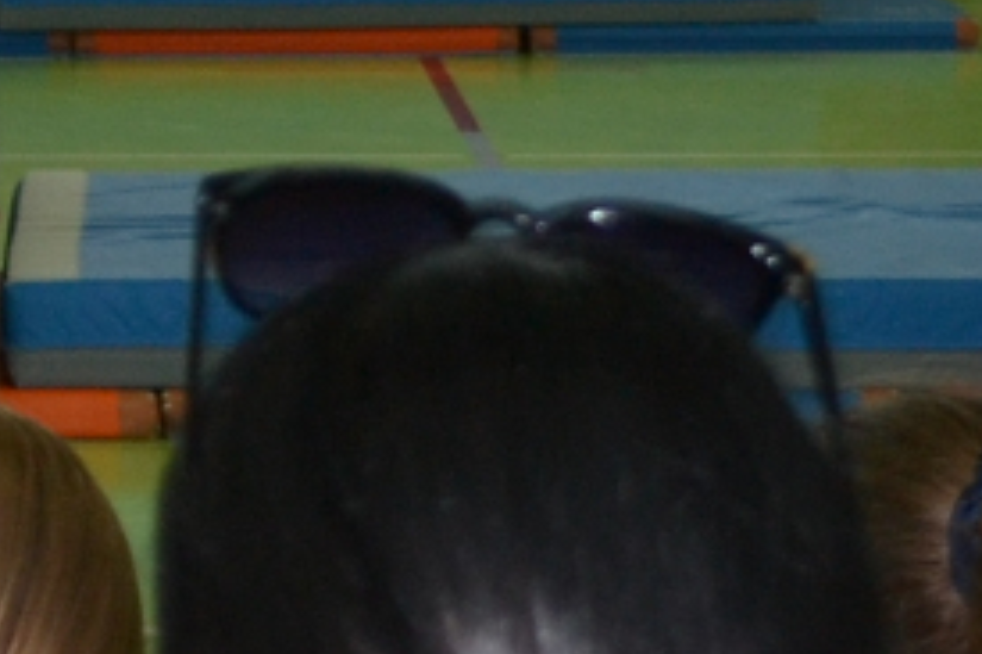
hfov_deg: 7.8
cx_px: -1314
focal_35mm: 246
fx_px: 6706
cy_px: -413
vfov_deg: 5.5
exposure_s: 1/125
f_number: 4
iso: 140
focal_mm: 22
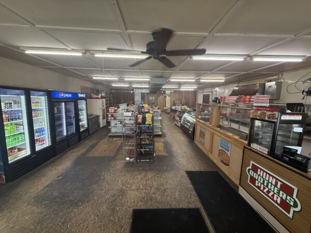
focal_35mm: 14
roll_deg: -0.2
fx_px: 126
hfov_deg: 102.1
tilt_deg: -6.4
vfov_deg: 85.7
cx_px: 156
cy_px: 116
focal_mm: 2.22
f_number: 2.2
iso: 400
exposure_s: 1/120
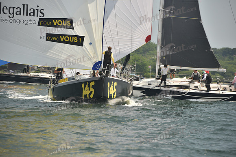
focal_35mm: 200
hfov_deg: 10.3
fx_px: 1311
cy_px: 78
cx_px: 118
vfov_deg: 6.9
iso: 250
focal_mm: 200
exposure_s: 1/640
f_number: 6.3
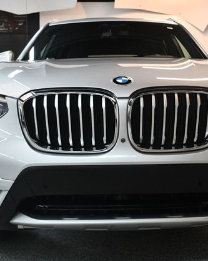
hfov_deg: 30.8
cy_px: 131
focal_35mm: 49
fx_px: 377
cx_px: 118
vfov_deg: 38.1
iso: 1800
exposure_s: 1/125
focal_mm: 23
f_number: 3.8
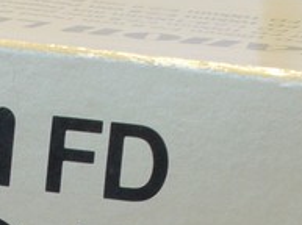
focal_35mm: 374
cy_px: 472
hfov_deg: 5.2
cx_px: -200
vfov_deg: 3.9
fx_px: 3257
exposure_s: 1/10
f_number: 9
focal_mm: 30
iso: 400
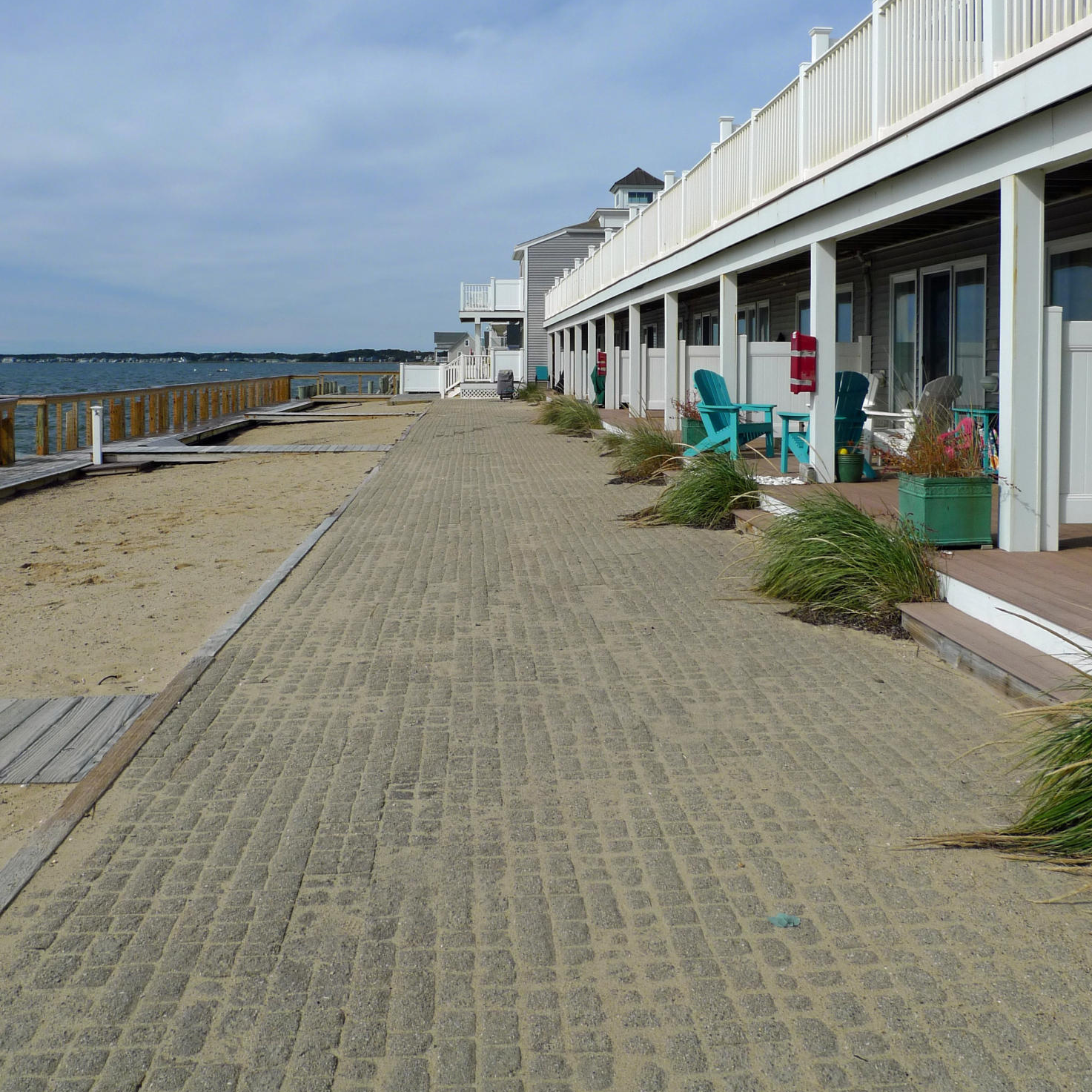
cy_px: 395
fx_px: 1285
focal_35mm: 36
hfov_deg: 46.0
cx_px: 538
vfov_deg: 45.6
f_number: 5.6
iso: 80
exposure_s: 1/1000
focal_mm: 6.3
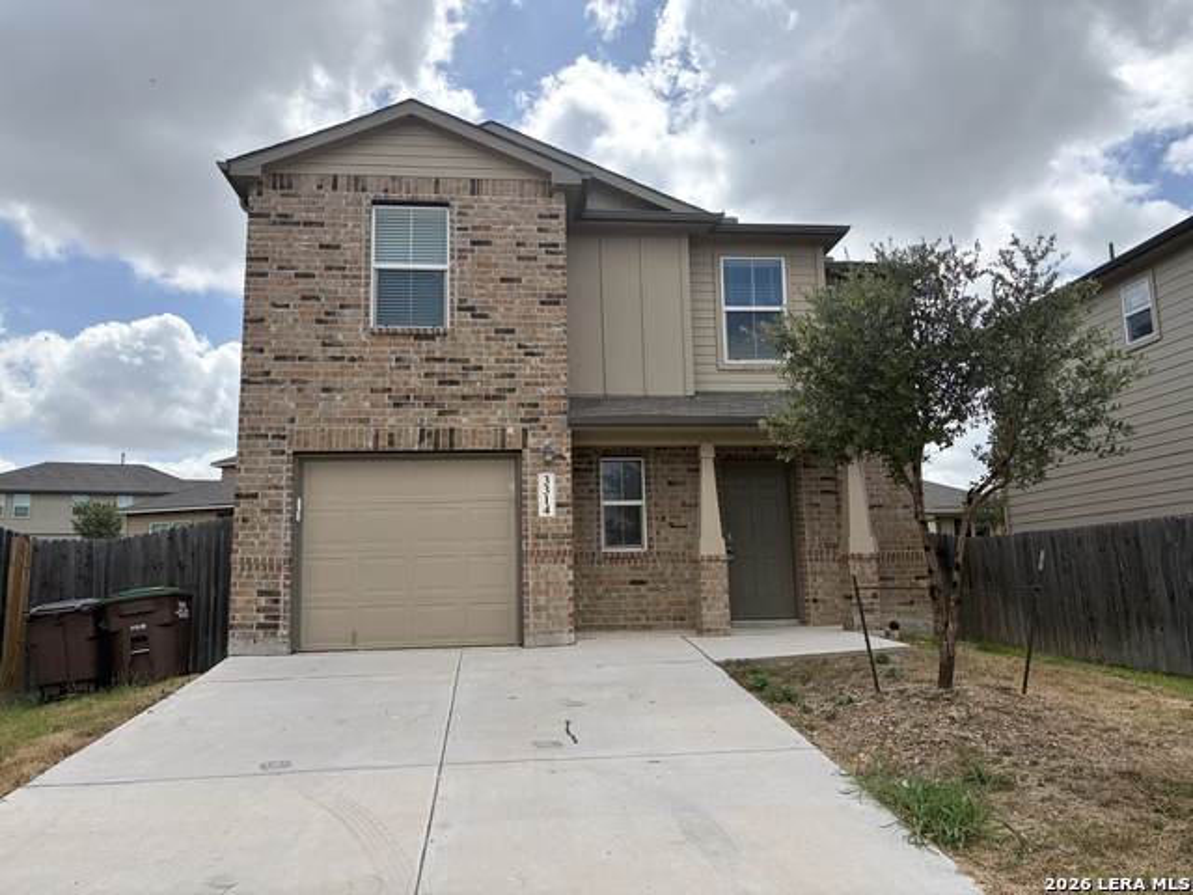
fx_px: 896
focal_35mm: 26
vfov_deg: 53.1
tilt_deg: +8.2
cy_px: 448
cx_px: 596
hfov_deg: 67.3
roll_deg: +2.0
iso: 64
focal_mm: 5.96
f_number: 1.6
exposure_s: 1/4950
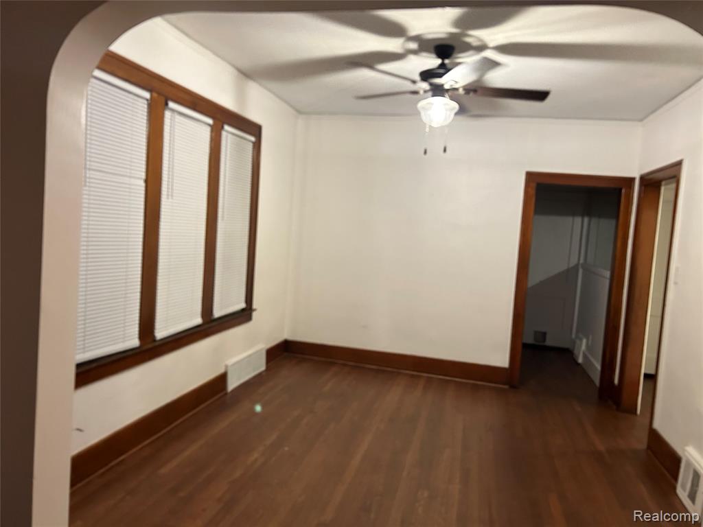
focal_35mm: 26
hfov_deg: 67.3
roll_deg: -3.4
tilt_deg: -4.1
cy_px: 264
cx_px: 352
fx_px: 528
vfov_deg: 53.1
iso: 640
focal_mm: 5.7
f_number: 1.5
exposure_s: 1/30
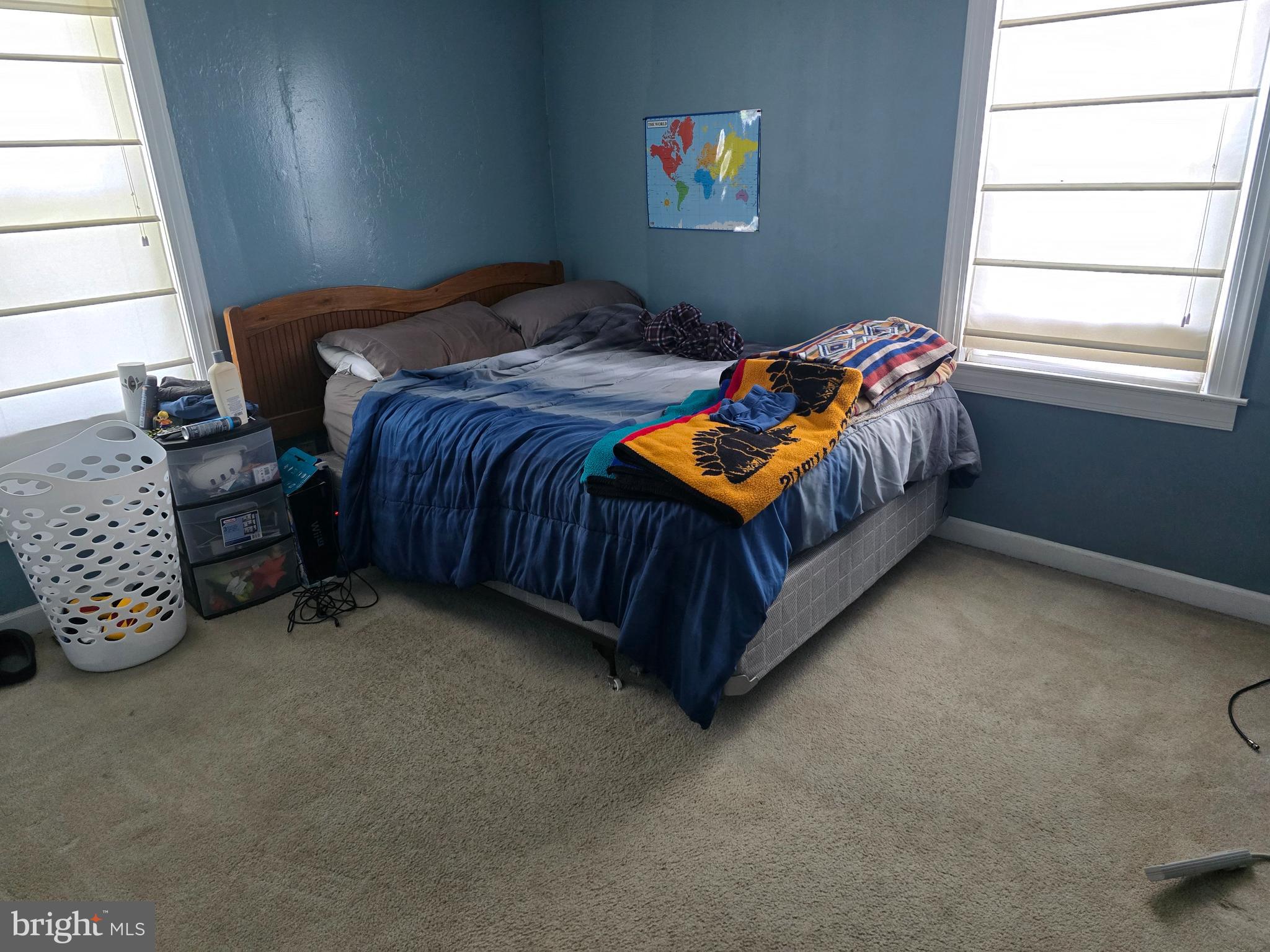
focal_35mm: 23
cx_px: 635
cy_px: 476
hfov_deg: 73.9
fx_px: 844
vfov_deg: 58.9
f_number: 1.7
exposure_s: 1/120
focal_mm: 6.3
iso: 1000
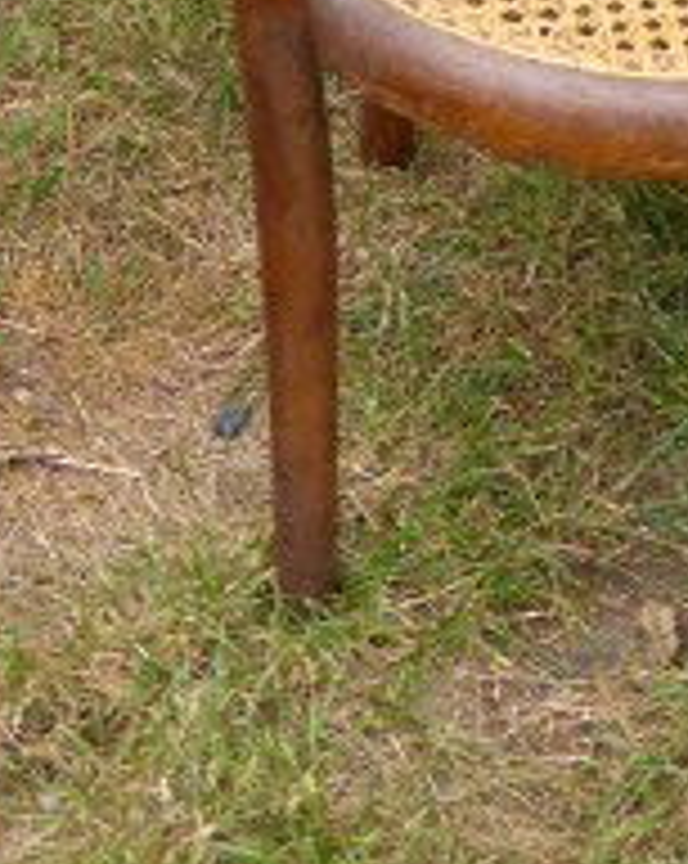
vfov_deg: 13.0
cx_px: 652
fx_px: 3572
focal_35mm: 140
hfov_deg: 10.9
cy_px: -468
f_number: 3.9
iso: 400
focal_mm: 7.4
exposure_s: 1/250
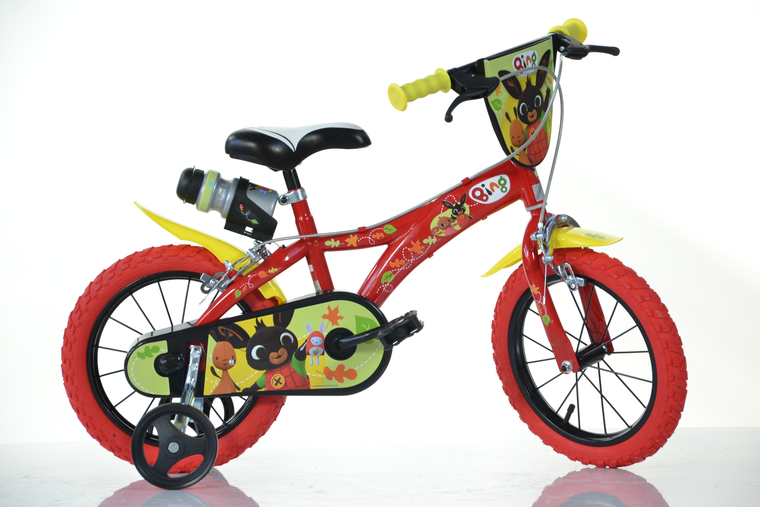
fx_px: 2850
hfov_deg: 15.2
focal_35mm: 135
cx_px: 380
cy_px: 254
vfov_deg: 10.2
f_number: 6.3
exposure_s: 1/60
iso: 400
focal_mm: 90
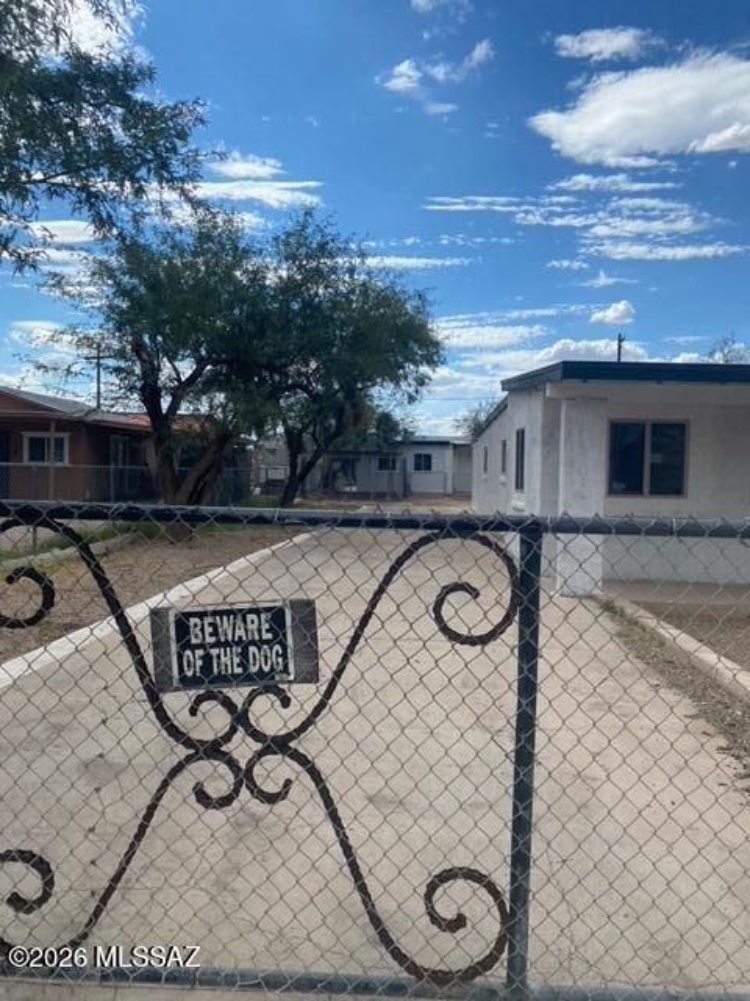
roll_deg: -2.6
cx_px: 375
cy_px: 500
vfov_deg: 67.3
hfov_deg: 53.1
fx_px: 751
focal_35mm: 26
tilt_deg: -1.9
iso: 32
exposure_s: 1/4274
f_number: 1.8
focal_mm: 4.25
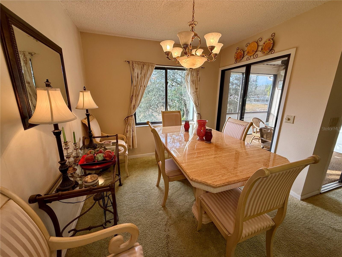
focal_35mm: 14
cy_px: 128
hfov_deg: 102.1
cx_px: 171
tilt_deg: -13.4
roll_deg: -0.2
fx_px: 138
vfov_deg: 85.7
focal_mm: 2.22
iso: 80
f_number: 2.2
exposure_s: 1/120
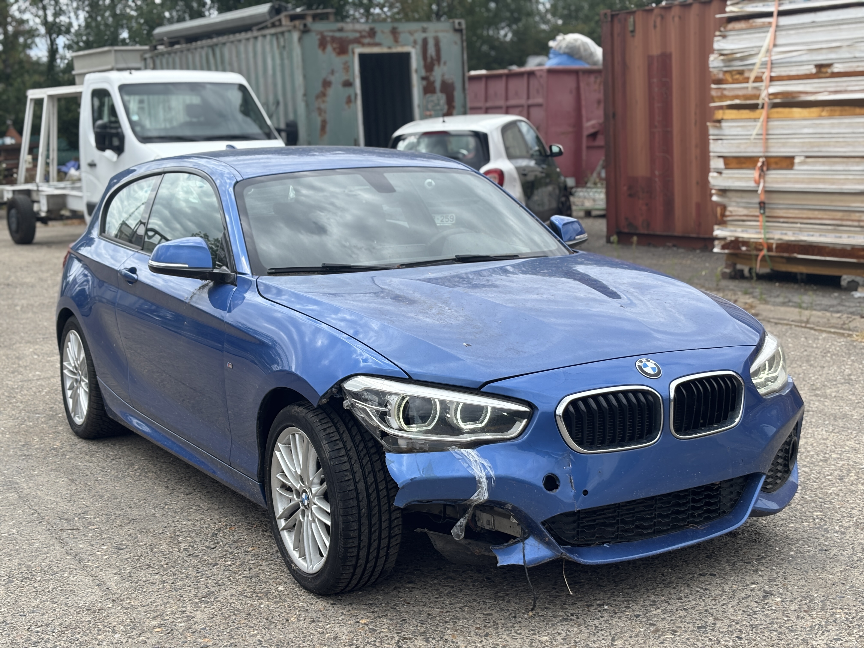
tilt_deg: -7.9
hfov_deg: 36.8
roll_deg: +3.2
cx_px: 432
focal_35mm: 52
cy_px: 324
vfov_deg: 28.0
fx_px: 1298
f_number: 1.6
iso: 32
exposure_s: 1/1783
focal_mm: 5.96
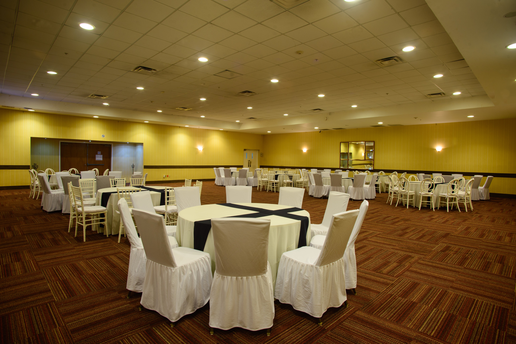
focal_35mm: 20
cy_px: 172
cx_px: 258
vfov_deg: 62.0
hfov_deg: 84.0
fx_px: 287
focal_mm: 20
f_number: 11
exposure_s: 1.6
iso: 100
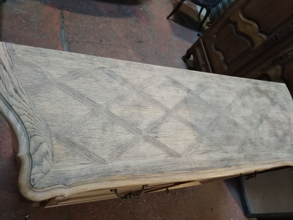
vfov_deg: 53.1
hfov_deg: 67.3
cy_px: 110
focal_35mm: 26
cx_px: 146
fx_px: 220
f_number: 2.2
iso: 857
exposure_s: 1/20
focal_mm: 3.46
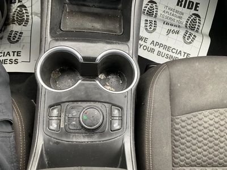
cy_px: 85
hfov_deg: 61.7
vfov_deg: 48.2
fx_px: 190
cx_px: 114
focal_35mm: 29
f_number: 1.8
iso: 64
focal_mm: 3
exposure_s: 1/122
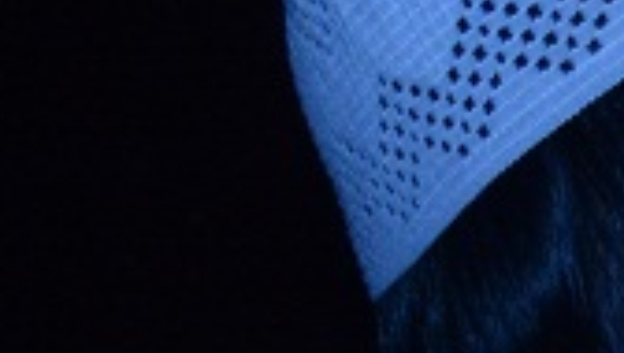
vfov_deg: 3.8
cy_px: 791
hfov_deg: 6.7
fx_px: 5252
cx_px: 997
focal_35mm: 317
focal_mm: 34
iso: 2000
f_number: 4.5
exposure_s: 1/200
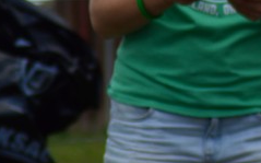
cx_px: 531
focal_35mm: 983
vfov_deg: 1.3
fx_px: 6987
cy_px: -15
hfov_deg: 2.1
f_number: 4.2
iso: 100
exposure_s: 1/640
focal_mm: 150
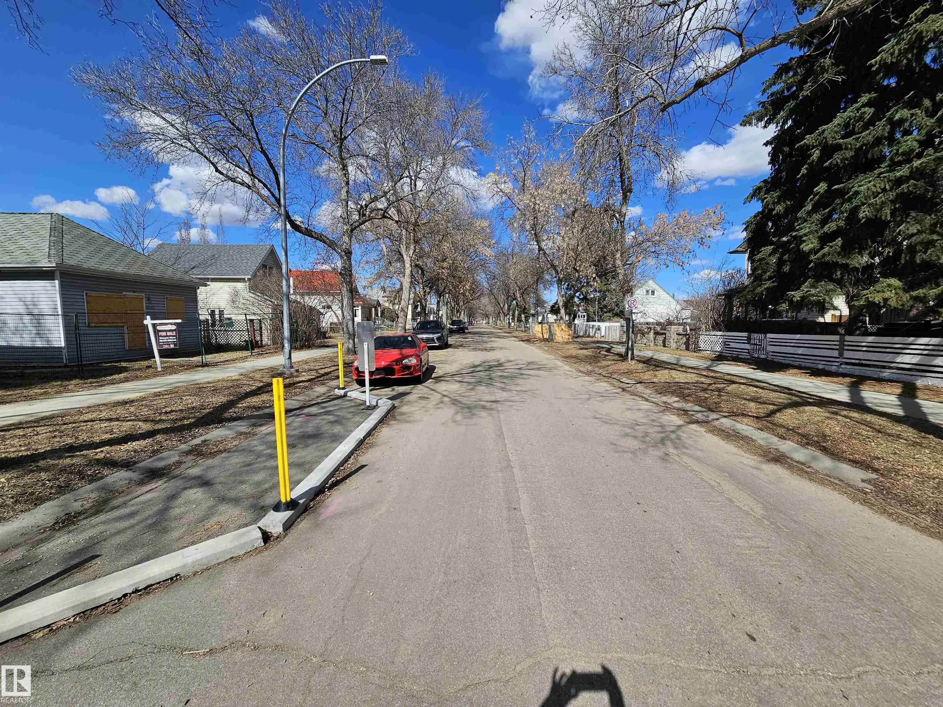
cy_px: 354
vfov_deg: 89.9
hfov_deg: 106.2
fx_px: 354
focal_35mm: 13
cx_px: 472
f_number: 2.2
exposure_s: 1/2635
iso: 50
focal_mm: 2.2
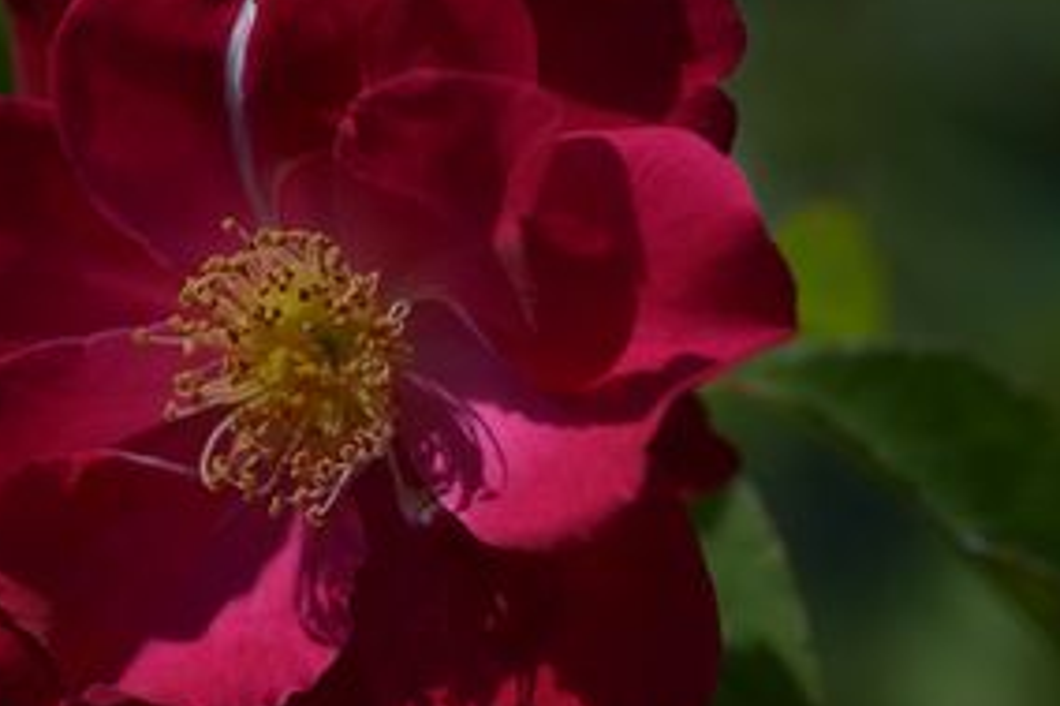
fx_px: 4149
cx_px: 328
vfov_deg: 9.7
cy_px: 353
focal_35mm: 141
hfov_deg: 14.5
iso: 400
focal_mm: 100
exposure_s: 1/4000
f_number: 10
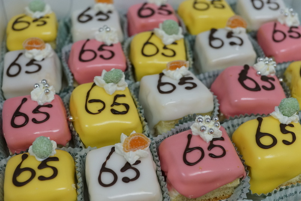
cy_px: 100
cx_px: 150
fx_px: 401
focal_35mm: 48
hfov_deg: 41.1
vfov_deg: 28.1
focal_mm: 32
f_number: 4
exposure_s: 1/60
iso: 1250
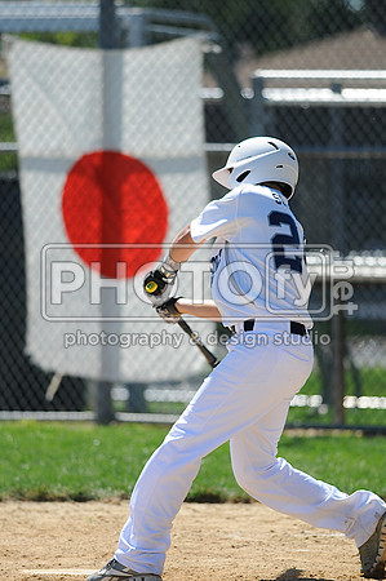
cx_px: 193
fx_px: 7254
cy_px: 290
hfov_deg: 3.0
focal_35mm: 450
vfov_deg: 4.6
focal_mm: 300
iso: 200
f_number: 4
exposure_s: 1/1250
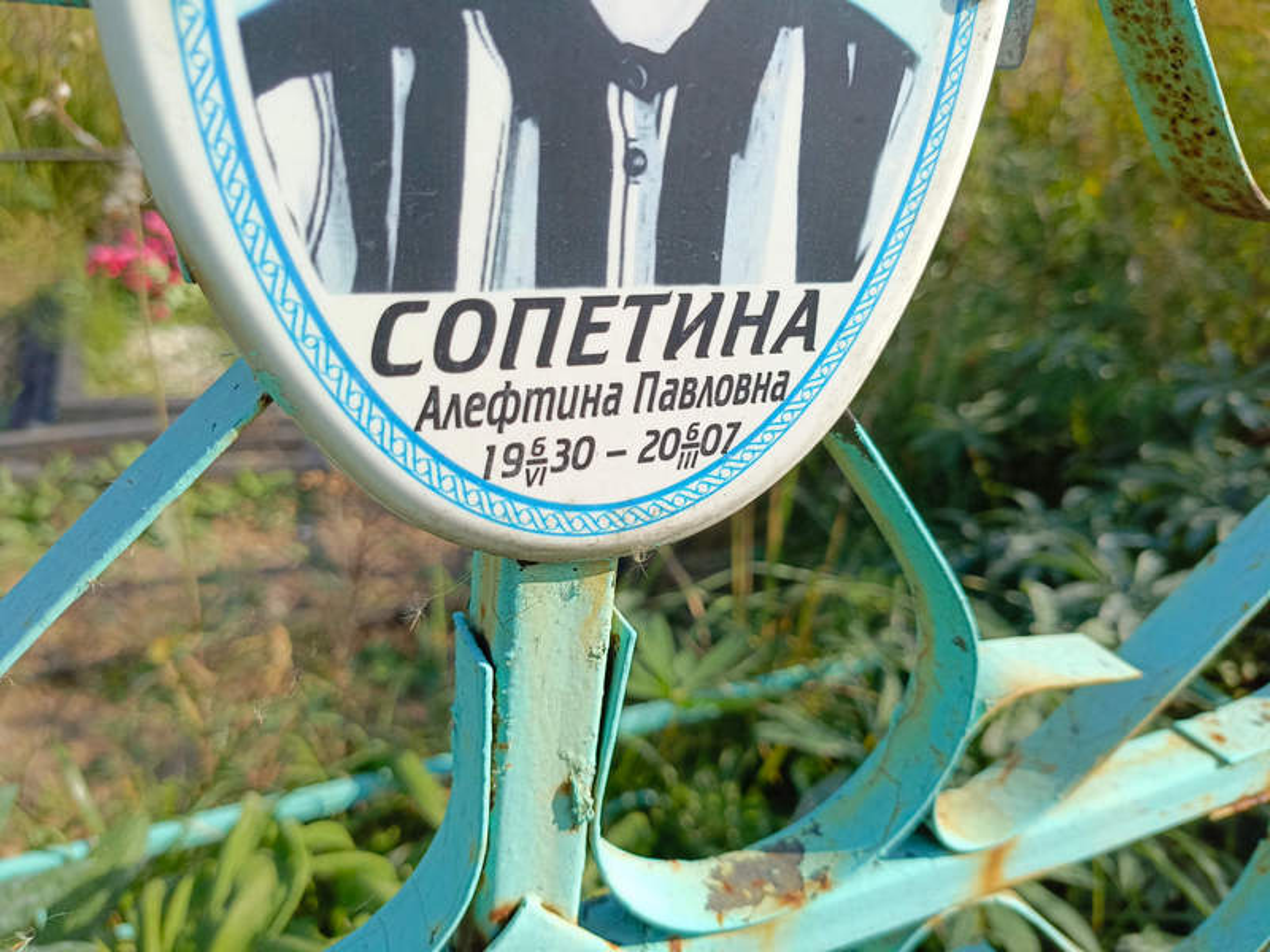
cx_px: 635
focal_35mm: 25
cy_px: 476
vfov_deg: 54.9
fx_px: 917
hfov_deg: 69.4
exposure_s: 1/1070
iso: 118
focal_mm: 4.76
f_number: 1.69
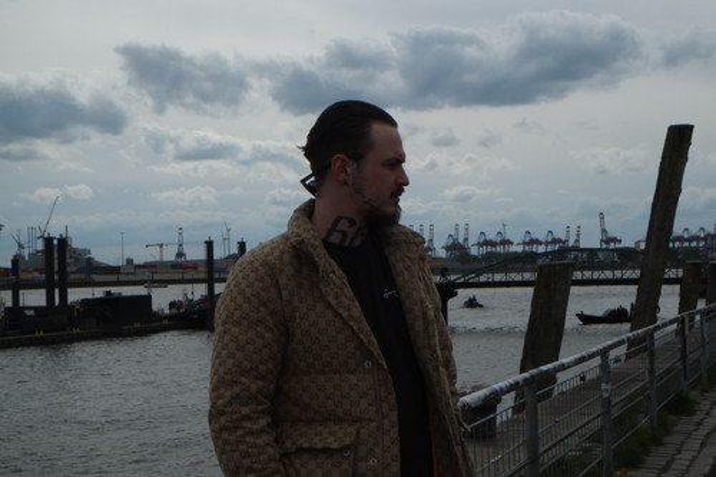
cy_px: 238
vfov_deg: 24.2
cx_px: 358
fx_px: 1113
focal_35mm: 56
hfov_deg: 35.7
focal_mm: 37.4
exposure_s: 1/950
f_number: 22
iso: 1600
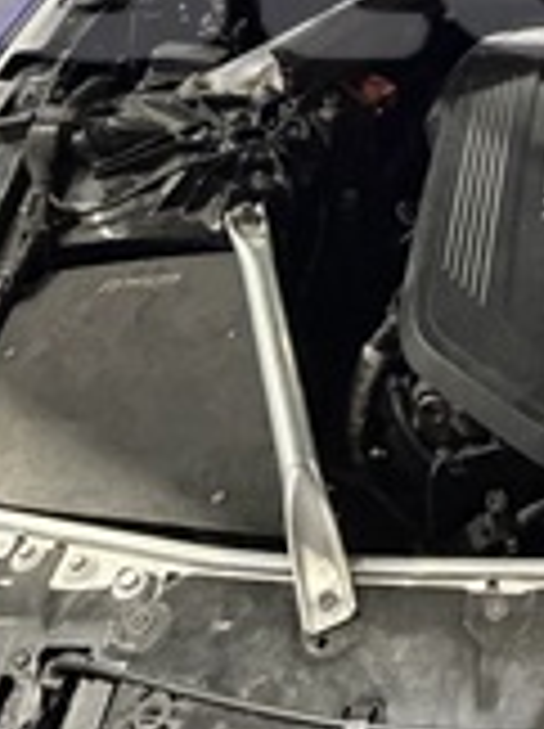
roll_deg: -1.2
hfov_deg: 25.1
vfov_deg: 33.0
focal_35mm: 52
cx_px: 656
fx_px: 1092
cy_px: -40
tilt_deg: -25.6
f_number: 2.2
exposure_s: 1/33
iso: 1000
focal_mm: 2.22
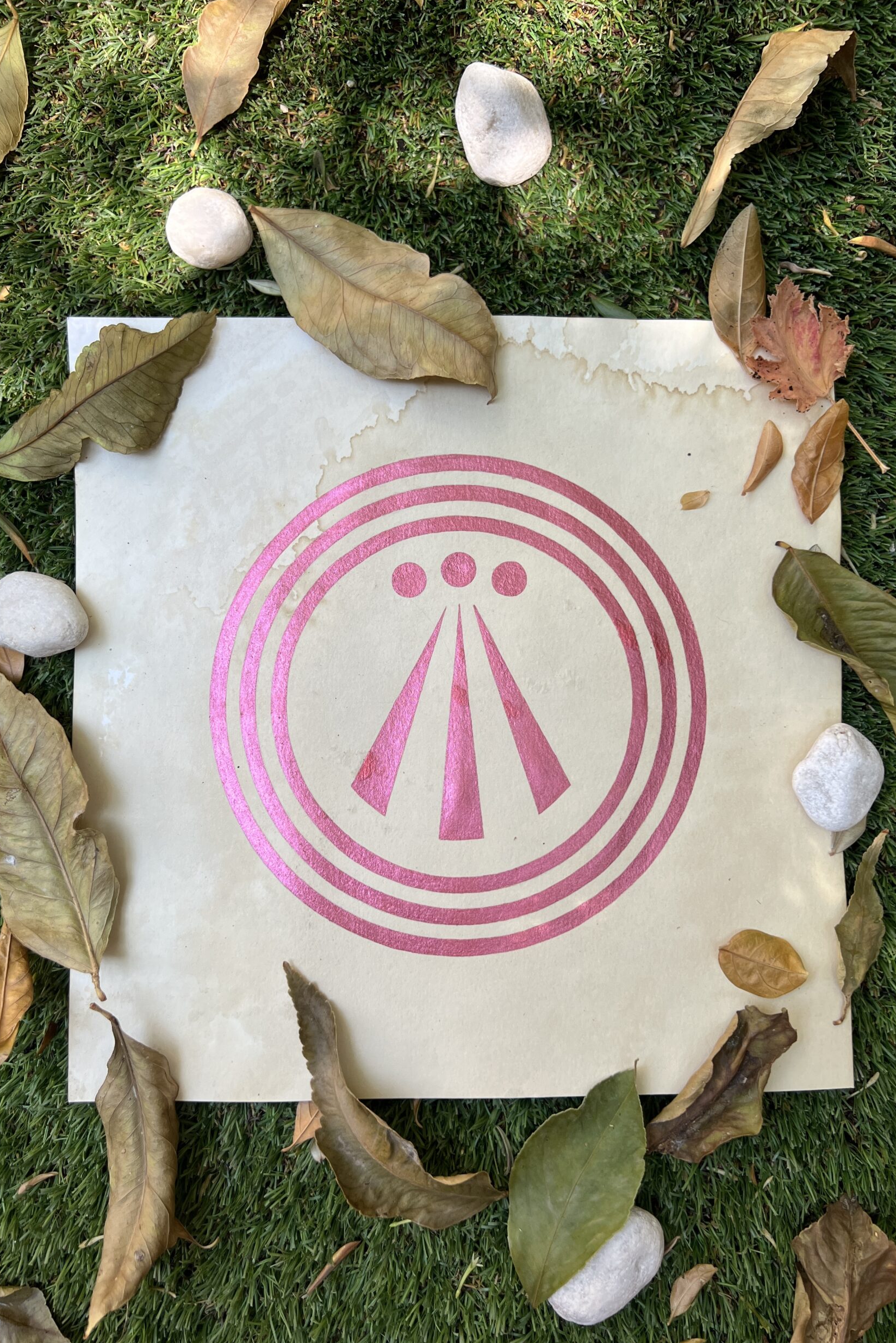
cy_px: 671
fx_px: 1045
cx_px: 453
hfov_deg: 46.4
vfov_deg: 65.5
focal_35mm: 28
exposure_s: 1/251
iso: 40
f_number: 1.5
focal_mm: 5.7
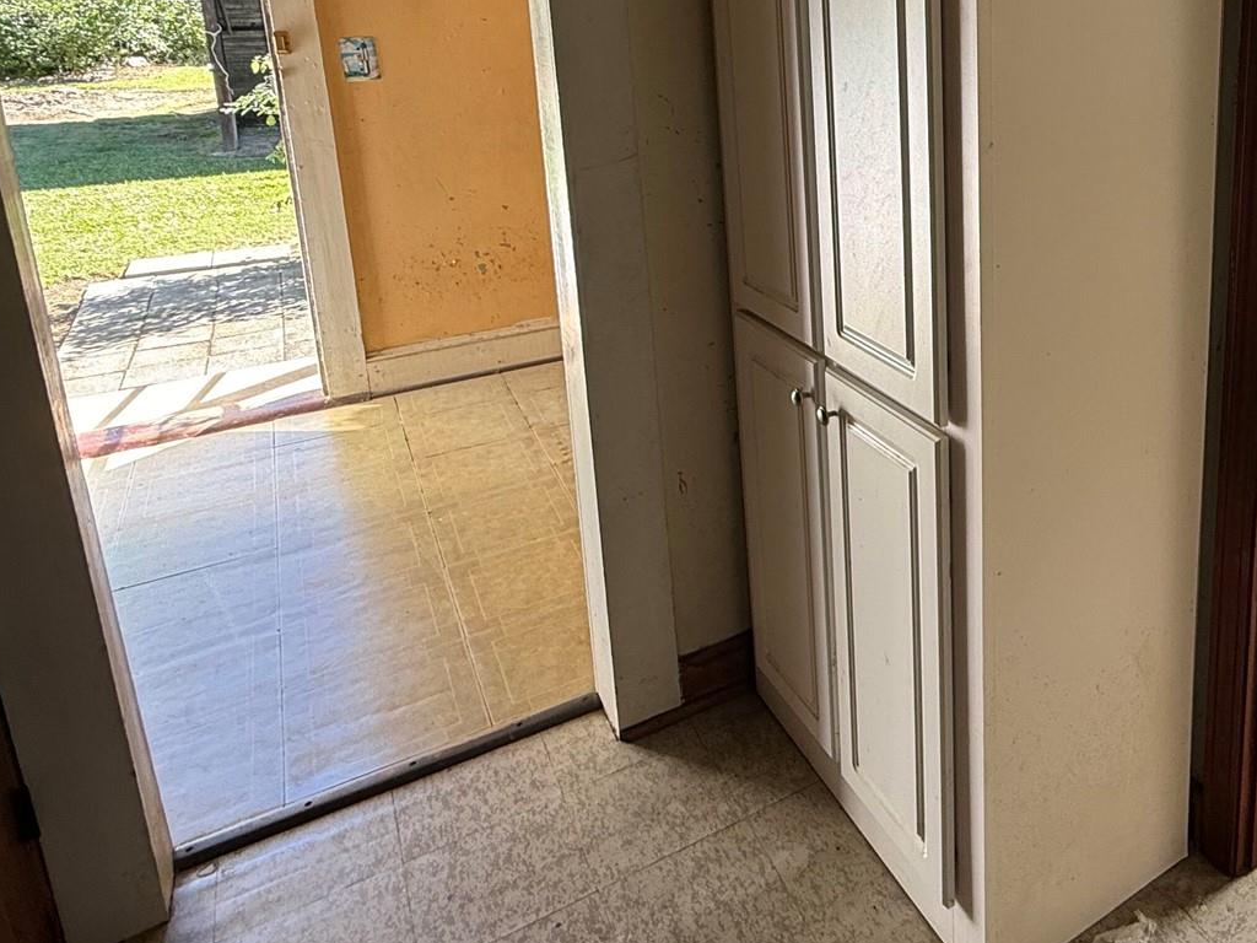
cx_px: 1041
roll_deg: -1.4
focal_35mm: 28
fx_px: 1017
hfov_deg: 57.7
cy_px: 214
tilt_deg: -11.3
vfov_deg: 47.5
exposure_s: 1/99
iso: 100
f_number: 2.2
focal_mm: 2.22
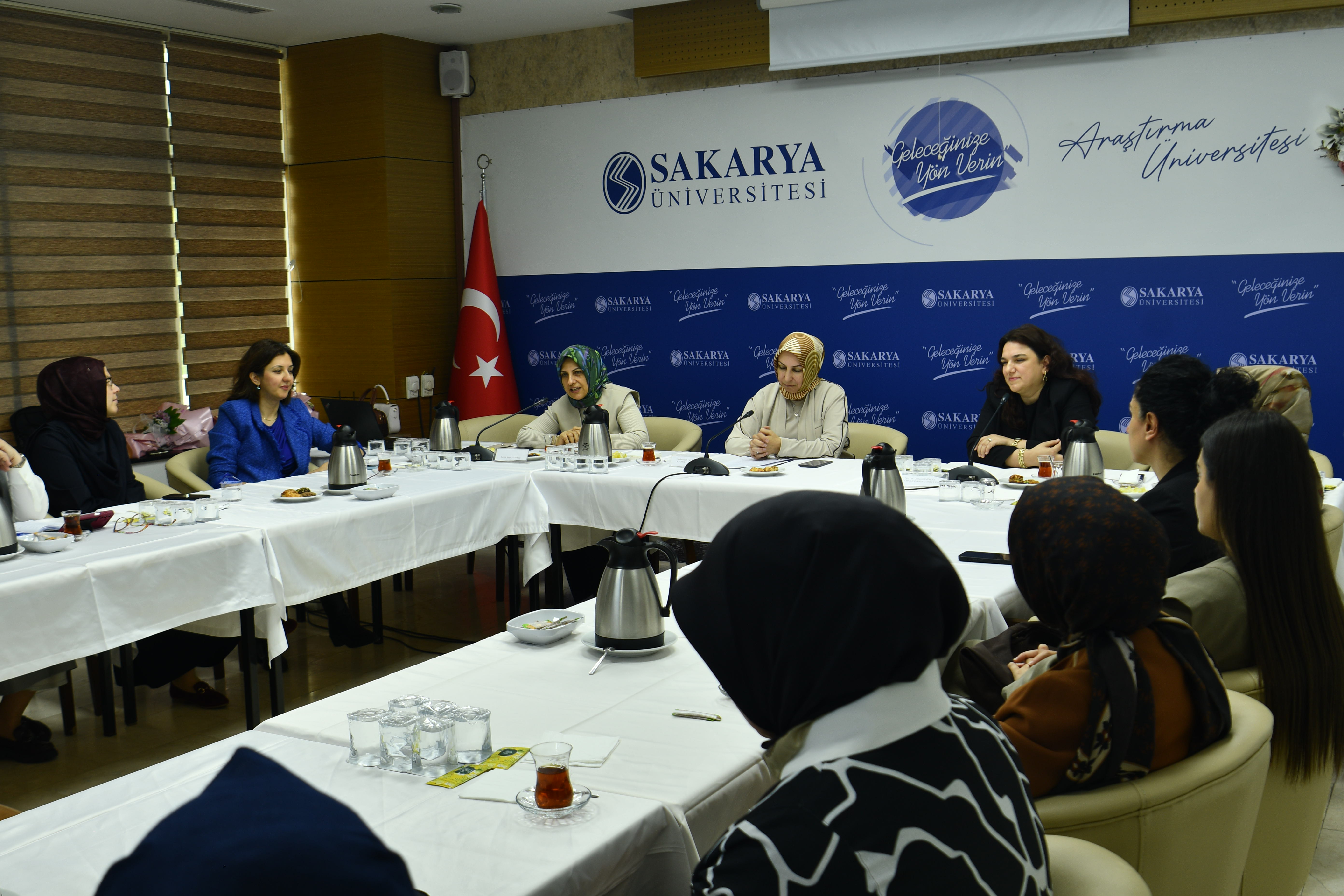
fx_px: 1344
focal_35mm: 36
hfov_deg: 53.1
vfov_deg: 36.9
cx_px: 672
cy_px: 448
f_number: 5
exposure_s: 1/13
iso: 110
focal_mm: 24
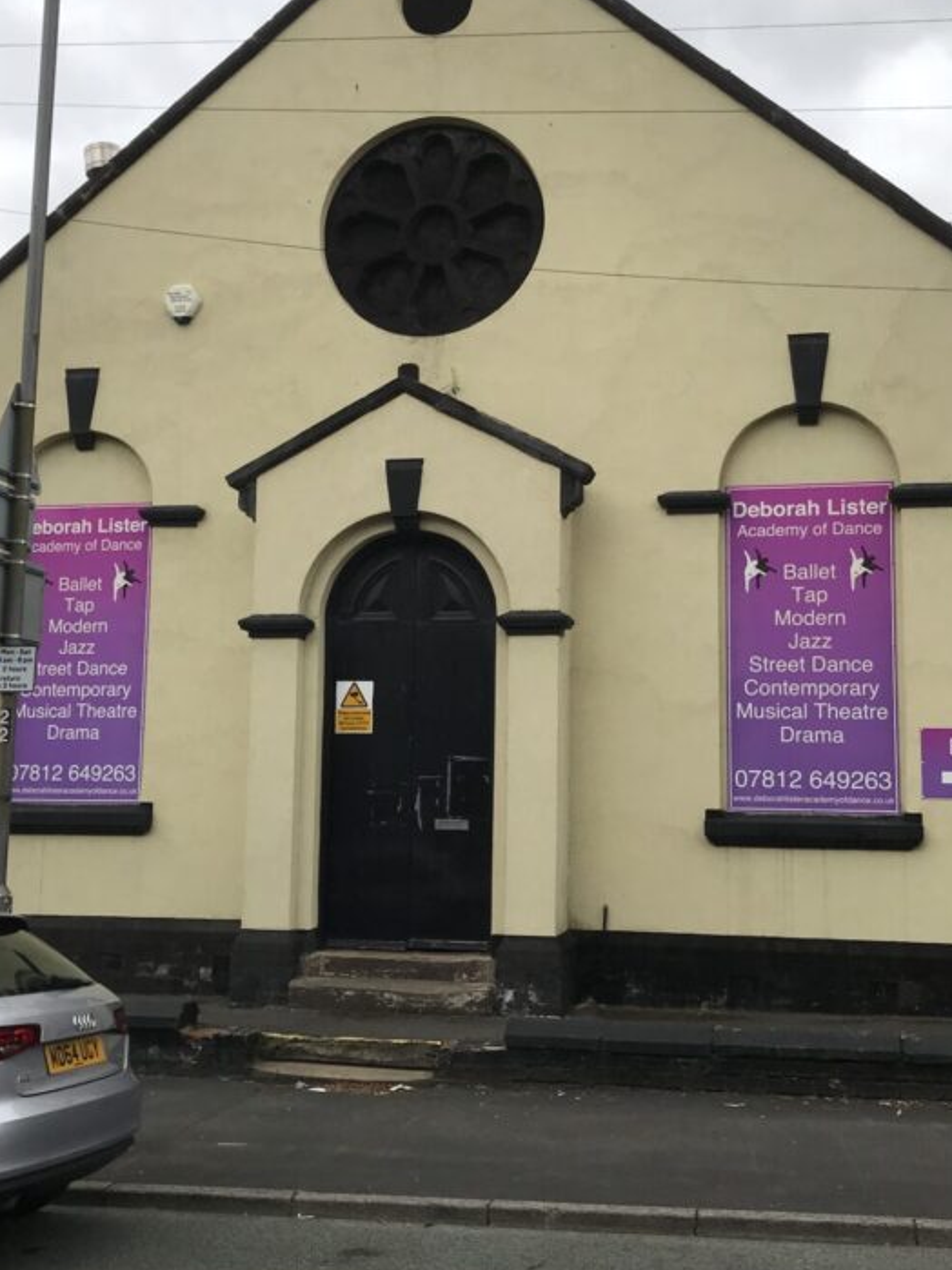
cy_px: 618
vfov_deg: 45.8
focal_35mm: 41
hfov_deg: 35.1
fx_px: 1504
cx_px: 480
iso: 20
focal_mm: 3.99
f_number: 1.8
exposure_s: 1/2037
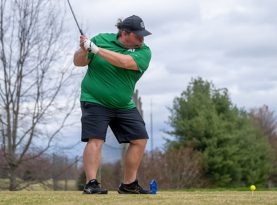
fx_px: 1043
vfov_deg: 11.2
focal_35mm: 131
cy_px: 86
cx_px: 137
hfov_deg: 15.1
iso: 360
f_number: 2.8
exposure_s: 1/5000
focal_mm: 56
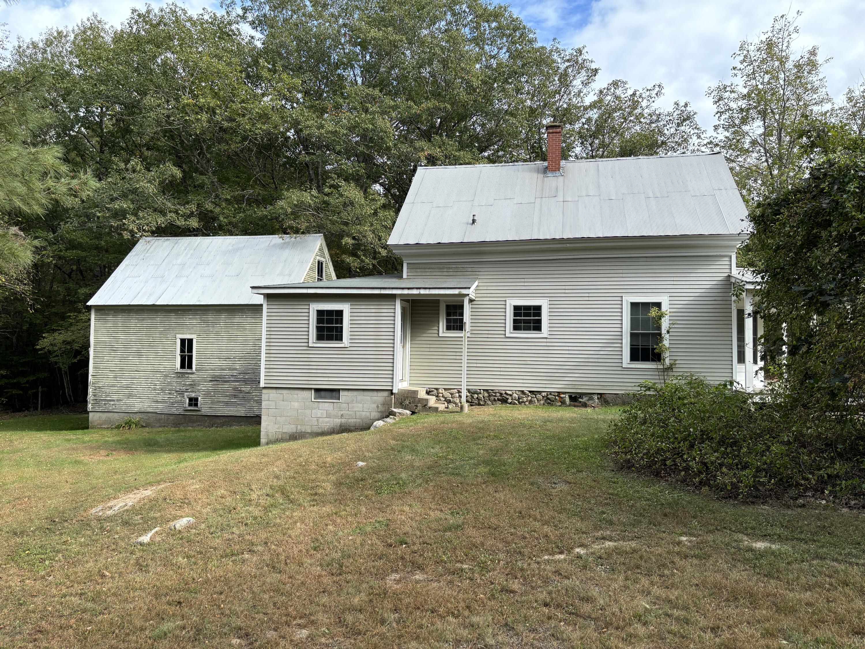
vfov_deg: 53.1
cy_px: 324
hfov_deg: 67.3
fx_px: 650
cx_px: 432
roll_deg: -0.8
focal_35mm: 26
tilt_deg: +2.2
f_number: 1.6
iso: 50
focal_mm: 5.96
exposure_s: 1/858
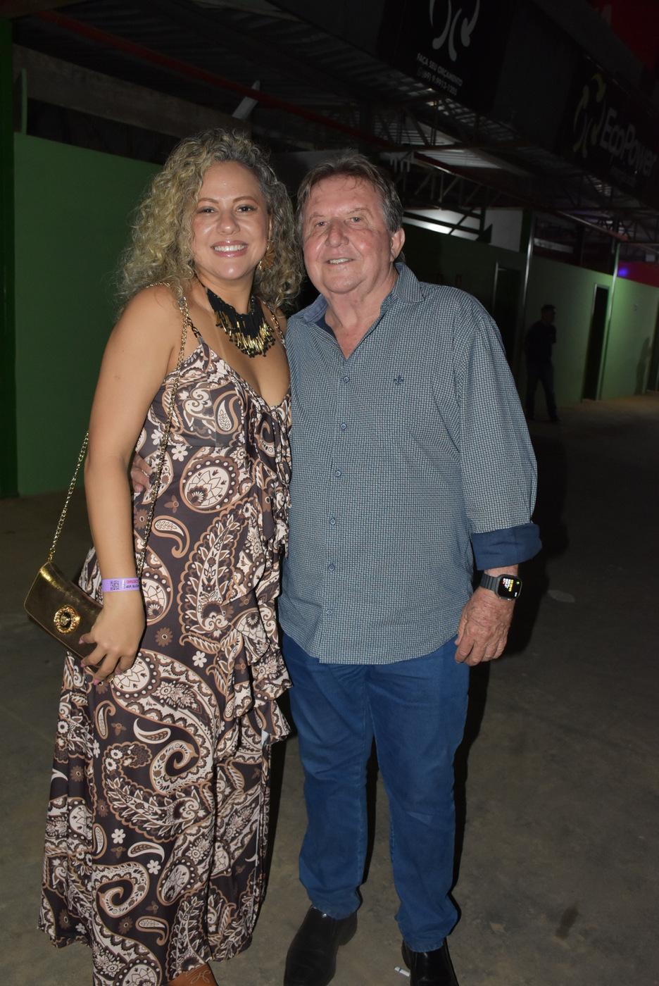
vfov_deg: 61.9
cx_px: 330
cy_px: 493
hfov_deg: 43.7
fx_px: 822
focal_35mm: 30
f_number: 5.6
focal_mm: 20
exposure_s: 1/60
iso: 1600
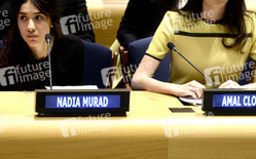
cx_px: 203
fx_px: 2572
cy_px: 48
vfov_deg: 3.5
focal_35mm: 369
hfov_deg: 5.7
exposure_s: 1/250
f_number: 2.8
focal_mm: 200
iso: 2000
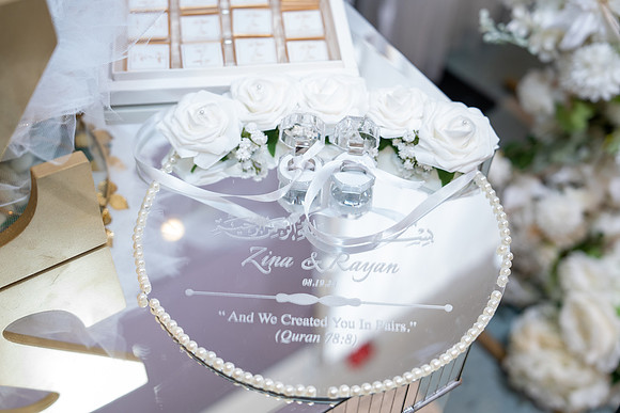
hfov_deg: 41.9
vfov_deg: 28.7
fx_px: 810
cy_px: 206
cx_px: 310
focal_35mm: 47
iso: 800
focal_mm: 47
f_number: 2.8
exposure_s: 1/160
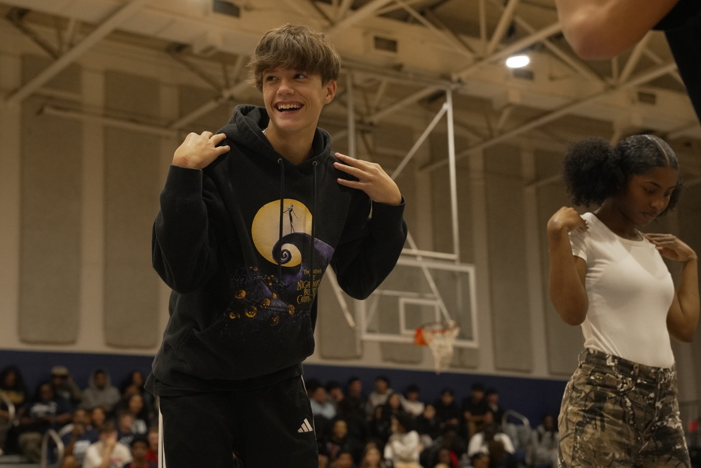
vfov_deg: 19.5
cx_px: 350
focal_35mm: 70
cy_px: 234
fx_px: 1364
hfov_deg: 28.8
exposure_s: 1/1000
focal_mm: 70
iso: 6400
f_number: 5
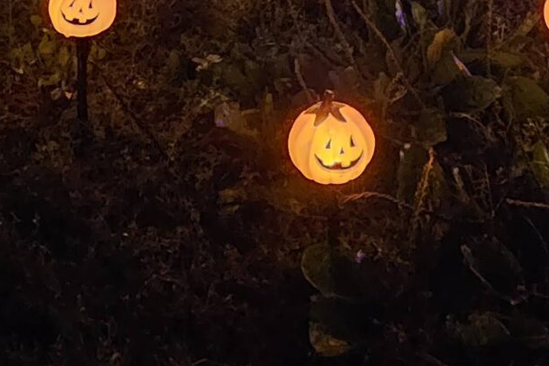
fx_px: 854
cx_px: 209
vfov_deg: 17.9
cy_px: -341
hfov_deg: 35.5
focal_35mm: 56
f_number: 2.2
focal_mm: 2.2
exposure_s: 1/24
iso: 1250
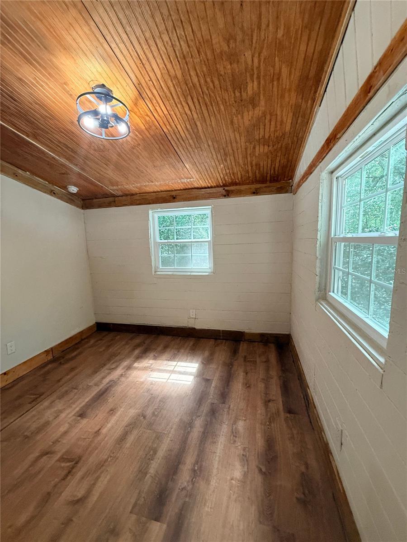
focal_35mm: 14
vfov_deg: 102.1
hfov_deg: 85.7
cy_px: 271
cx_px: 204
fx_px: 219
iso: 400
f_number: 2.2
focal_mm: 2.22
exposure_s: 1/120
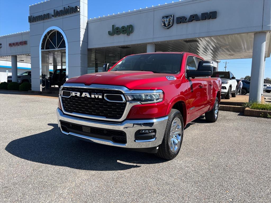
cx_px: 136
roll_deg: -2.1
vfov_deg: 53.1
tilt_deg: -7.3
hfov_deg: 67.3
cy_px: 102
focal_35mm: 26
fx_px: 204
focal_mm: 5.7
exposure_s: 1/3460
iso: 50
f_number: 1.5
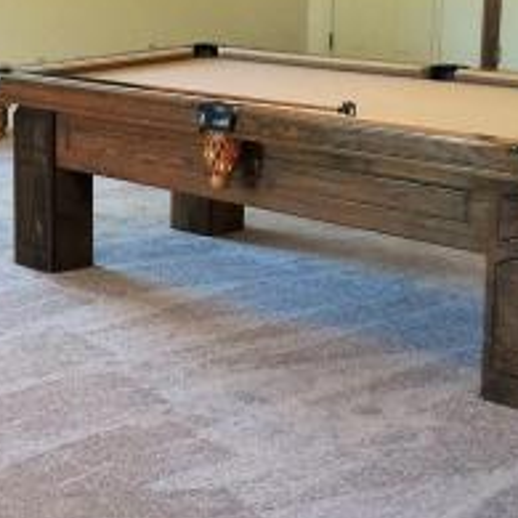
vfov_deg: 20.6
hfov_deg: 19.3
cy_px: 178
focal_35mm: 84
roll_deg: -0.2
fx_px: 1422
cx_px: -128
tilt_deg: -10.6
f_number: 2.2
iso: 64
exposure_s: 1/33
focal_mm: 4.15
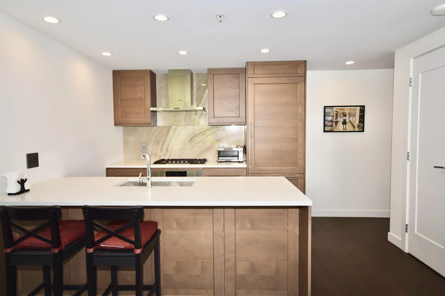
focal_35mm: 21
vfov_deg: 59.5
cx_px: 222
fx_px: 260
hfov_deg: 81.2
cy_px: 148
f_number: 4.8
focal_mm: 14
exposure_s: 1/60
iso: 100
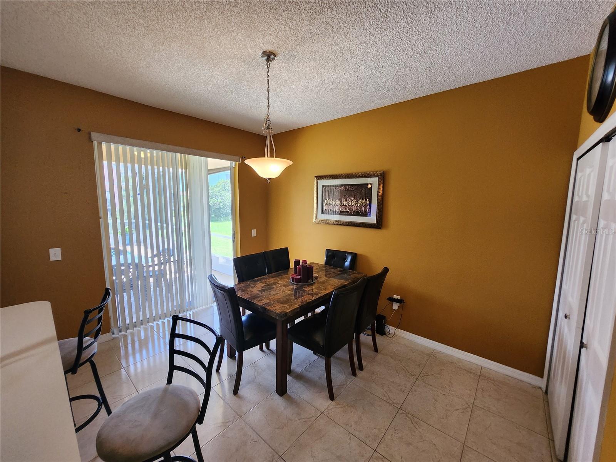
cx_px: 308
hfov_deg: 106.2
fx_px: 231
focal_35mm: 13
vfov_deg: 89.9
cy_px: 231
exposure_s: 1/60
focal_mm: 1.74
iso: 160
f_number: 2.2
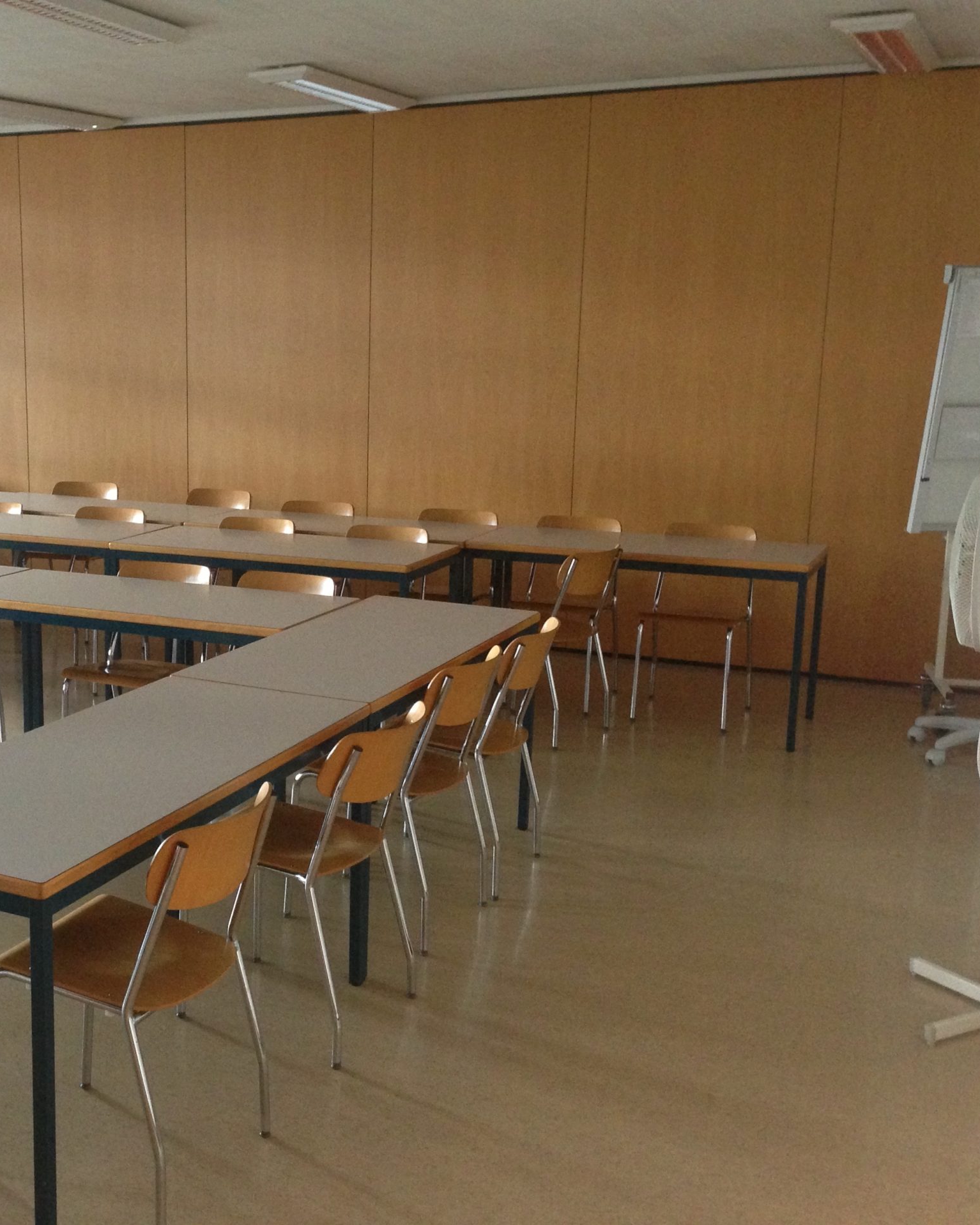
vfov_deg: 42.9
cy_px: 612
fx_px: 1559
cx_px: 243
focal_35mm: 43
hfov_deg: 34.2
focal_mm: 4.13
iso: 320
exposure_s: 1/20
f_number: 2.4
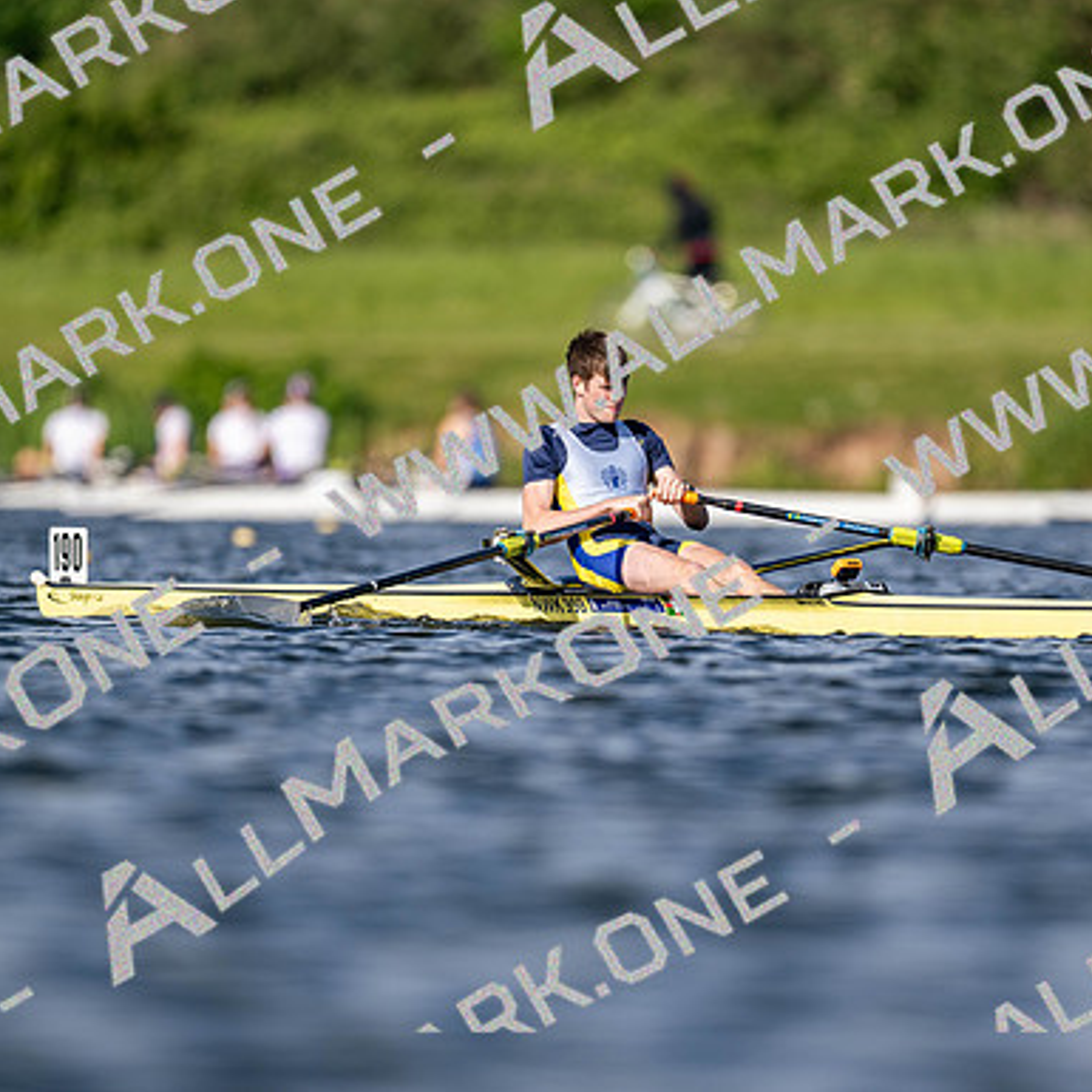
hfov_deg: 2.3
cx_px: 678
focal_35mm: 769
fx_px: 27446
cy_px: 546
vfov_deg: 2.3
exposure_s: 1/2500
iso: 200
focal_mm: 600
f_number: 4
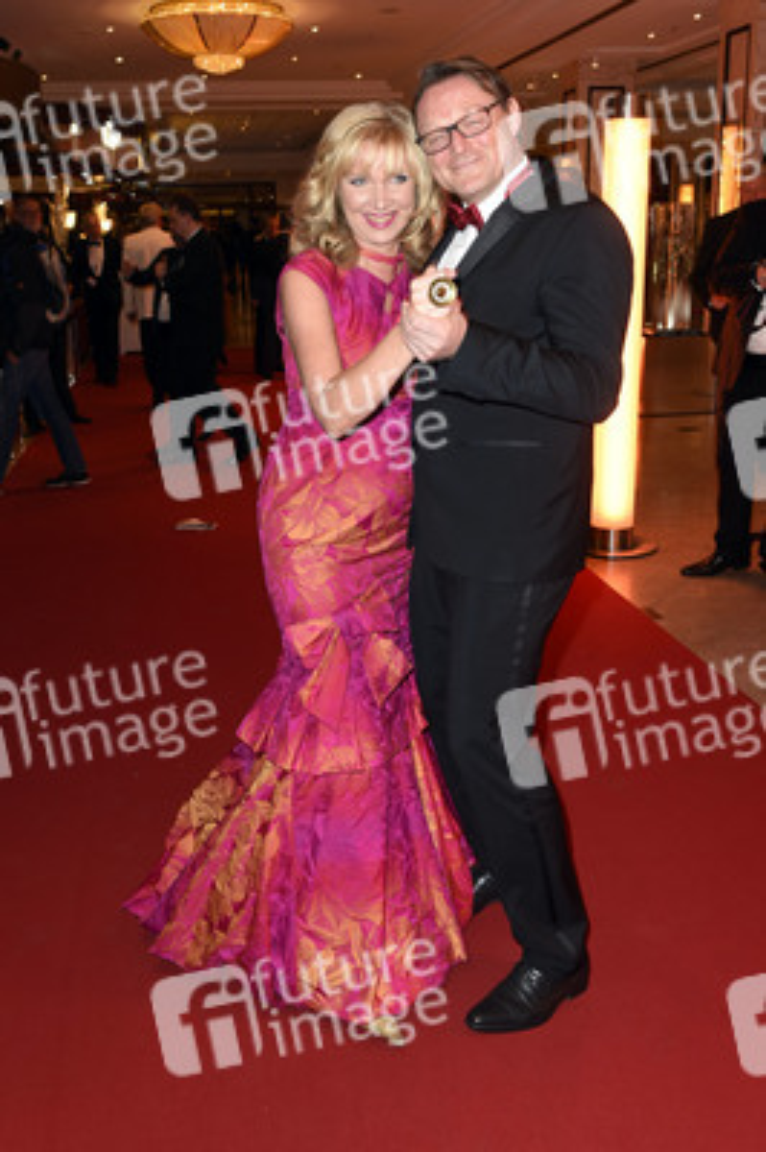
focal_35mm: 32
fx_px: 1023
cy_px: 576
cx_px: 383
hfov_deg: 41.0
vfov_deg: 58.8
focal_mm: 32
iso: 800
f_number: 5.6
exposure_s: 1/50
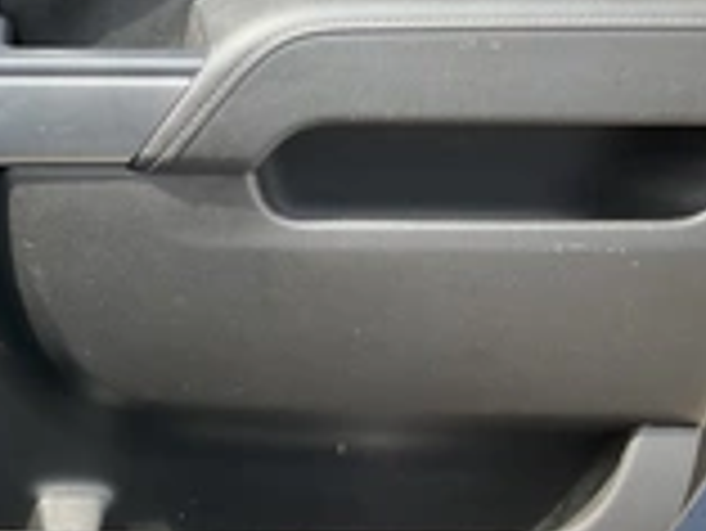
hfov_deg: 25.4
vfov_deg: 19.8
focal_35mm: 74
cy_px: 153
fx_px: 1510
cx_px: 63
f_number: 1.8
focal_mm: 3
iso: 20
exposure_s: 1/210
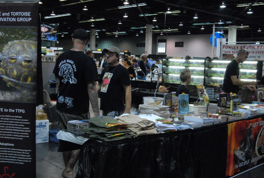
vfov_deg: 32.0
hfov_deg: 46.3
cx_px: 132
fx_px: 309
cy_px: 89
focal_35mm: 42
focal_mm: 28
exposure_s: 1/320
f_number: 4
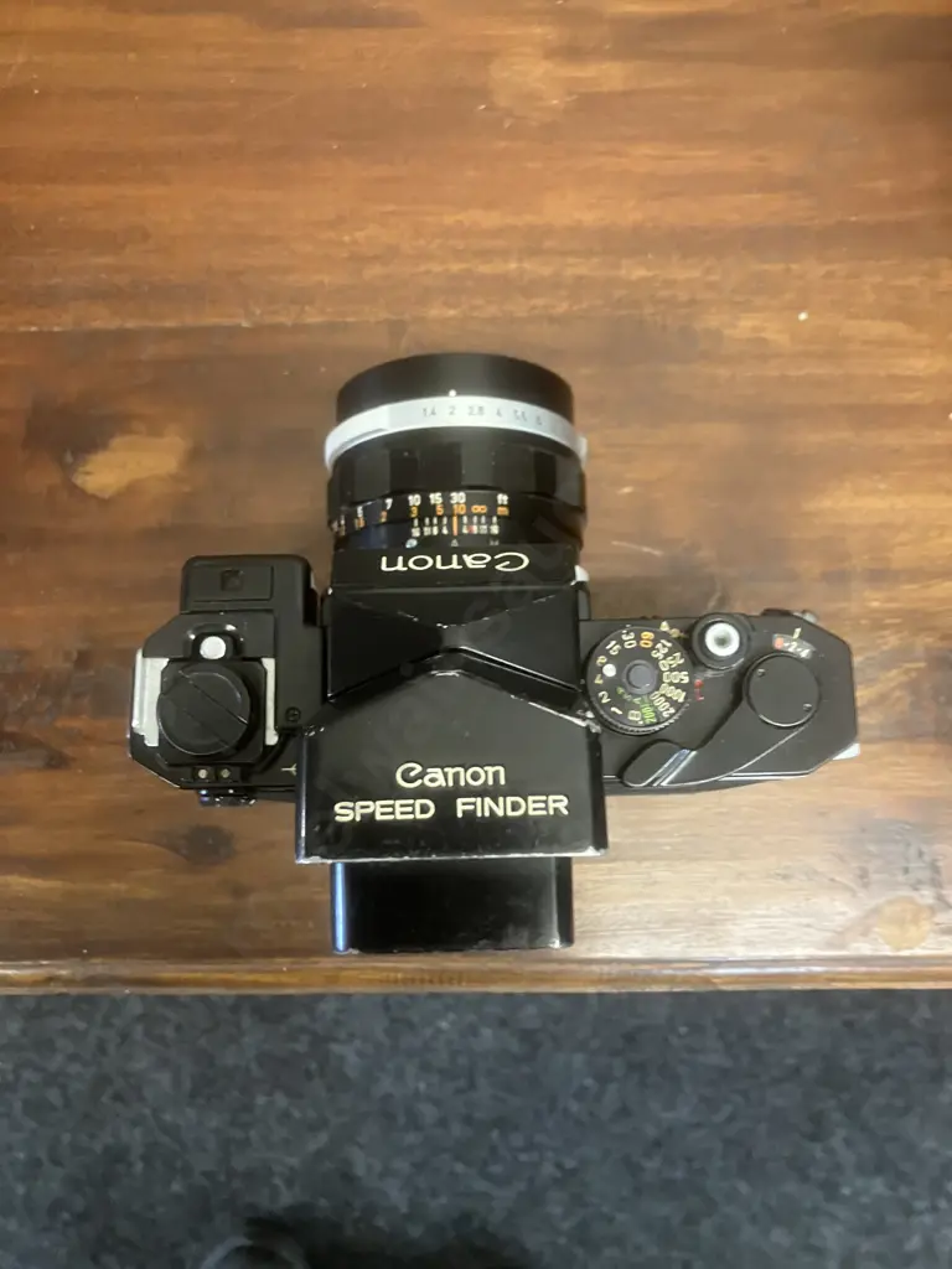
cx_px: 476
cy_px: 634
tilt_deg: -82.6
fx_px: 1027
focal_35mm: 28
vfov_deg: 63.4
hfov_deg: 49.7
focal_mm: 3.99
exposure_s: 1/25
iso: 320
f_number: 1.8
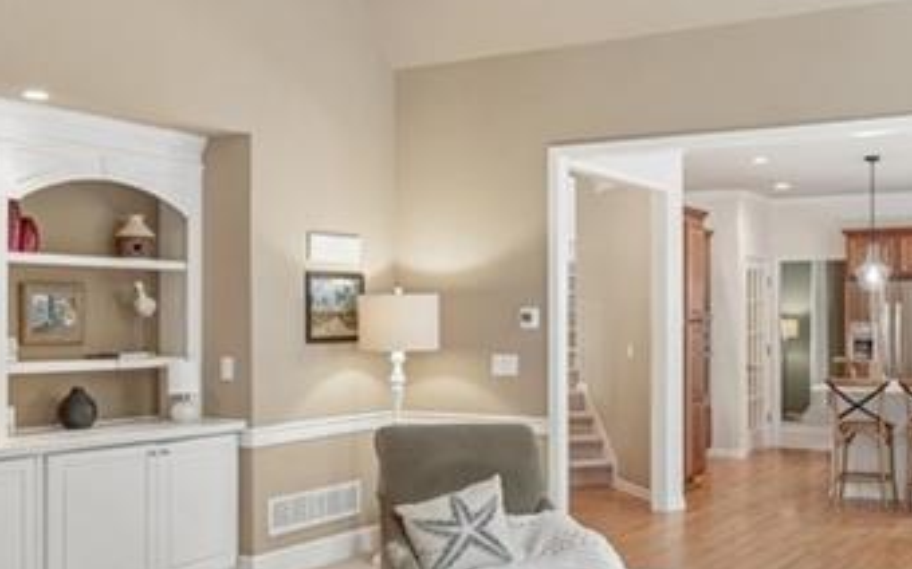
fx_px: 1068
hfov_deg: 46.0
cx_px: 542
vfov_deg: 29.8
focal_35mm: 43
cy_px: 289
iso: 320
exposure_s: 1/10
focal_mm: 14
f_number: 8
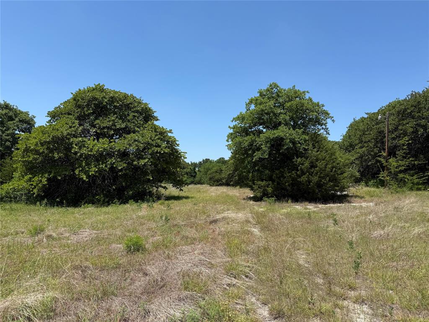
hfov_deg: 71.6
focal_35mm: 24
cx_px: 214
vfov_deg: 56.8
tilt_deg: +3.3
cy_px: 161
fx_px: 297
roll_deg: -2.3
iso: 80
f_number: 1.78
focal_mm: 6.76
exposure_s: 1/3953
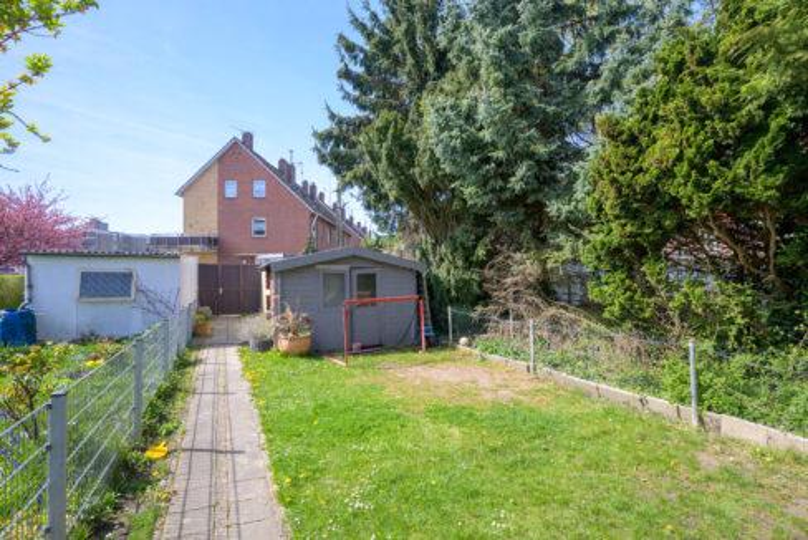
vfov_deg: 69.0
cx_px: 404
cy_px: 270
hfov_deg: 91.6
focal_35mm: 18
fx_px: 393
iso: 200
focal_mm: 17.5
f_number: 9
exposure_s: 1/320
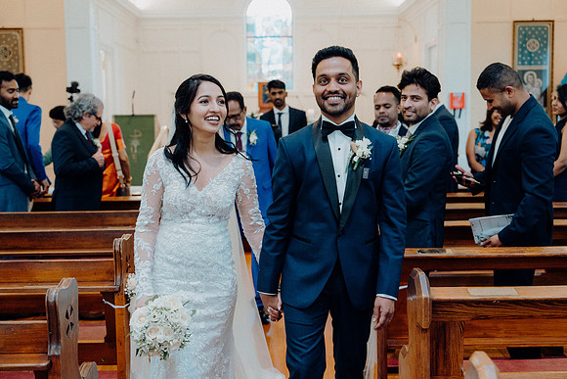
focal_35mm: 48
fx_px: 756
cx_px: 284
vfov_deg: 28.1
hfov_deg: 41.1
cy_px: 190
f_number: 3.5
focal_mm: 48
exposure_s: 1/160
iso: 2500
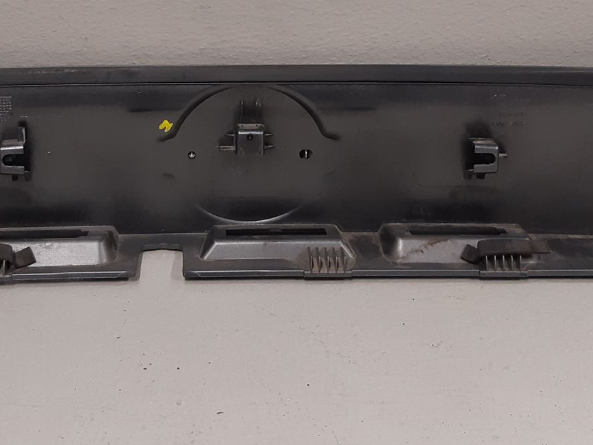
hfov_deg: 31.6
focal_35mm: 61
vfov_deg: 23.9
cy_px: 145
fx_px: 1045
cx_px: 246
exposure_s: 1/50
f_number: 1.7
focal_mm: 3.93
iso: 125
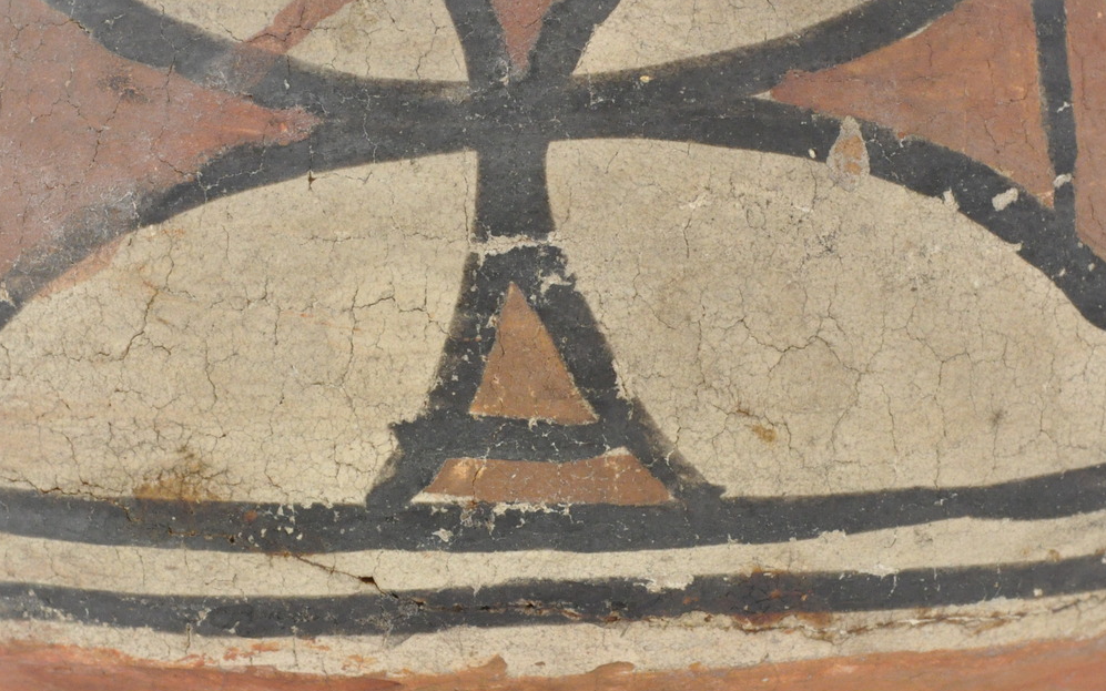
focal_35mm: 135
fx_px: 4063
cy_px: 135
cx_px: 488
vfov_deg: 9.7
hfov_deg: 15.5
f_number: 16
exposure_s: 1/20
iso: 2000
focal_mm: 55
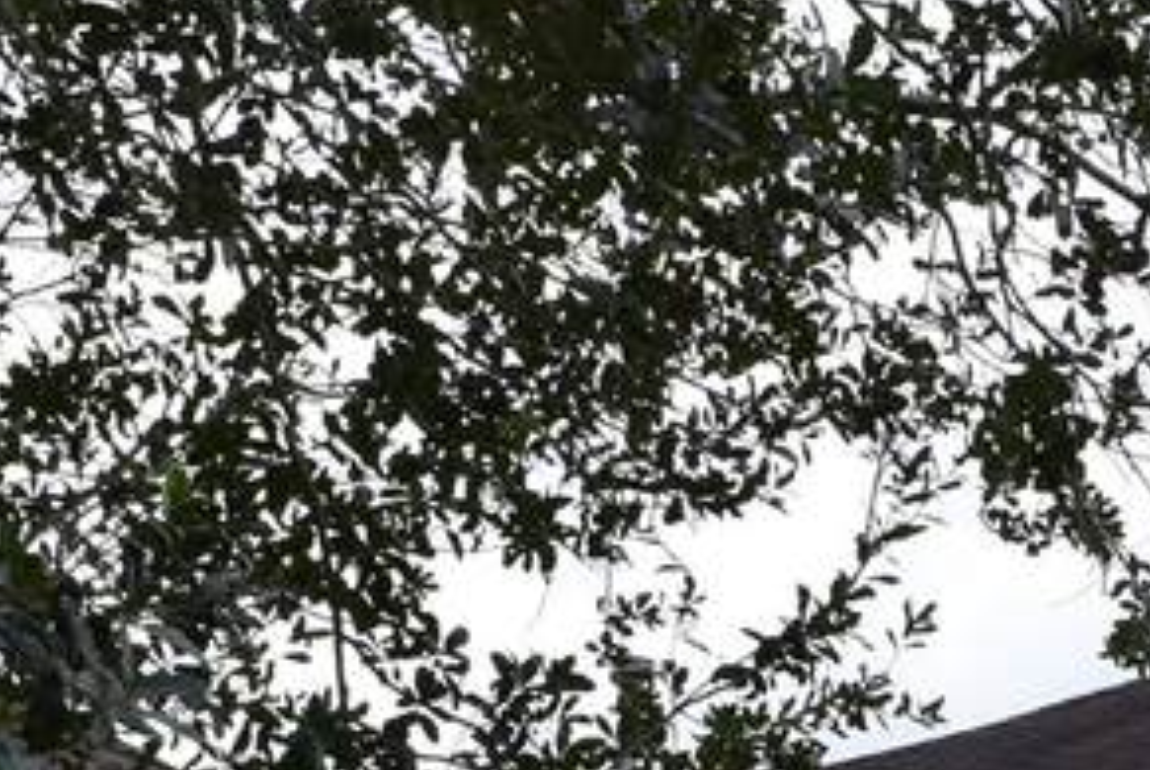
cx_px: 1387
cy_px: 1325
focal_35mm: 145
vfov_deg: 9.1
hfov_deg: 13.7
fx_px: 4639
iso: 400
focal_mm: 22
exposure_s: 1/320
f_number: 10
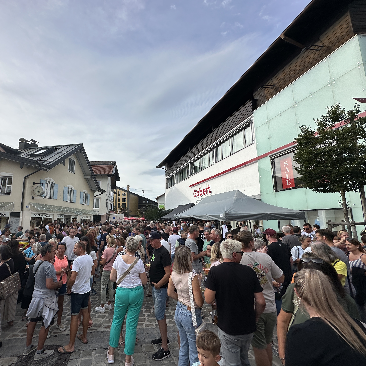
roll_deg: -0.7
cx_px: 129
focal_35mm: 17
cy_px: 188
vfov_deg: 83.9
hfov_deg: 81.8
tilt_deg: +9.6
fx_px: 203
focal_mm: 2.22
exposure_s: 1/1575
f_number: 2.2
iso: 50
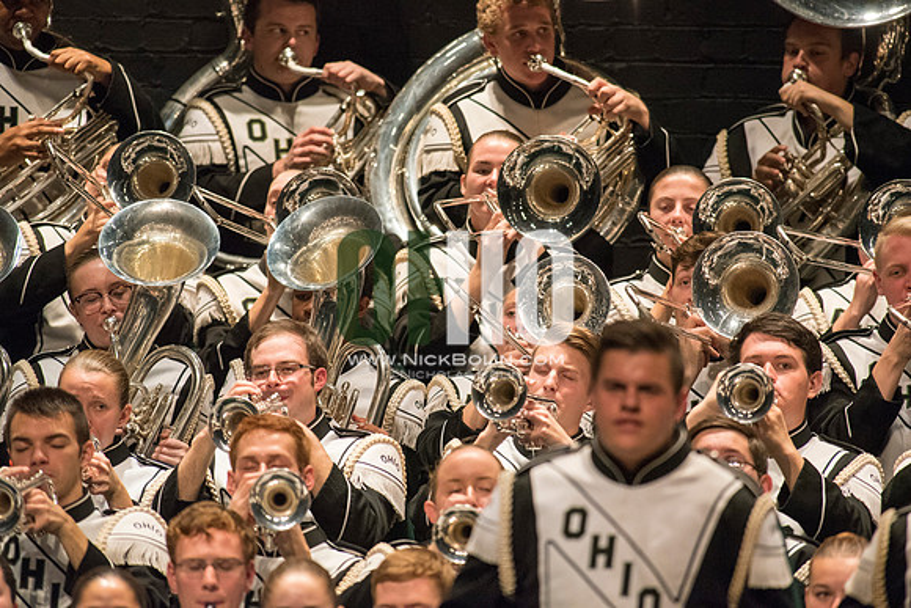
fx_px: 15186
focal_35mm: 600
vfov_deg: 2.3
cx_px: 456
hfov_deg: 3.4
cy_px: 304
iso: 4000
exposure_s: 1/320
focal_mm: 600
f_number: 5.6
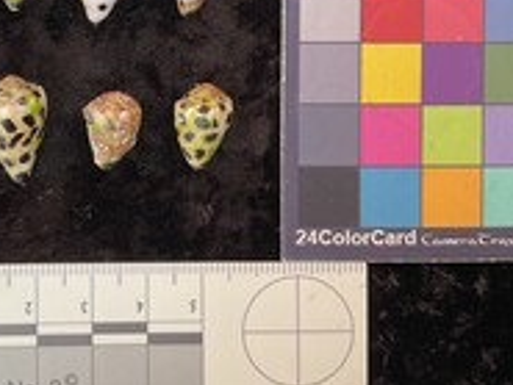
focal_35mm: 55
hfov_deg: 34.2
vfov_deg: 26.3
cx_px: 130
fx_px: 816
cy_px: 101
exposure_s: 1/50
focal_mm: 3
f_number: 1.8
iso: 50
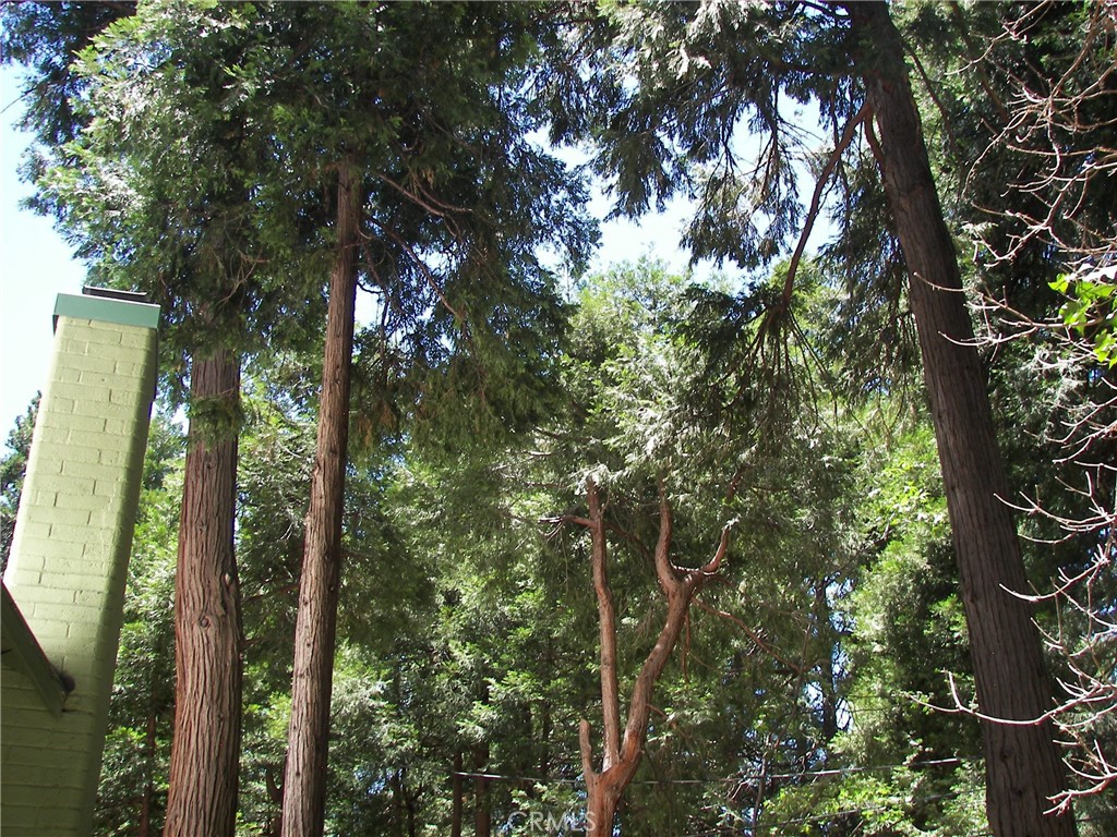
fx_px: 1162
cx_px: 558
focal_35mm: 36
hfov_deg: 51.4
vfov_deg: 39.7
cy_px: 418
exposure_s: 1/125
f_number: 2.8
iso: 50
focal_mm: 6
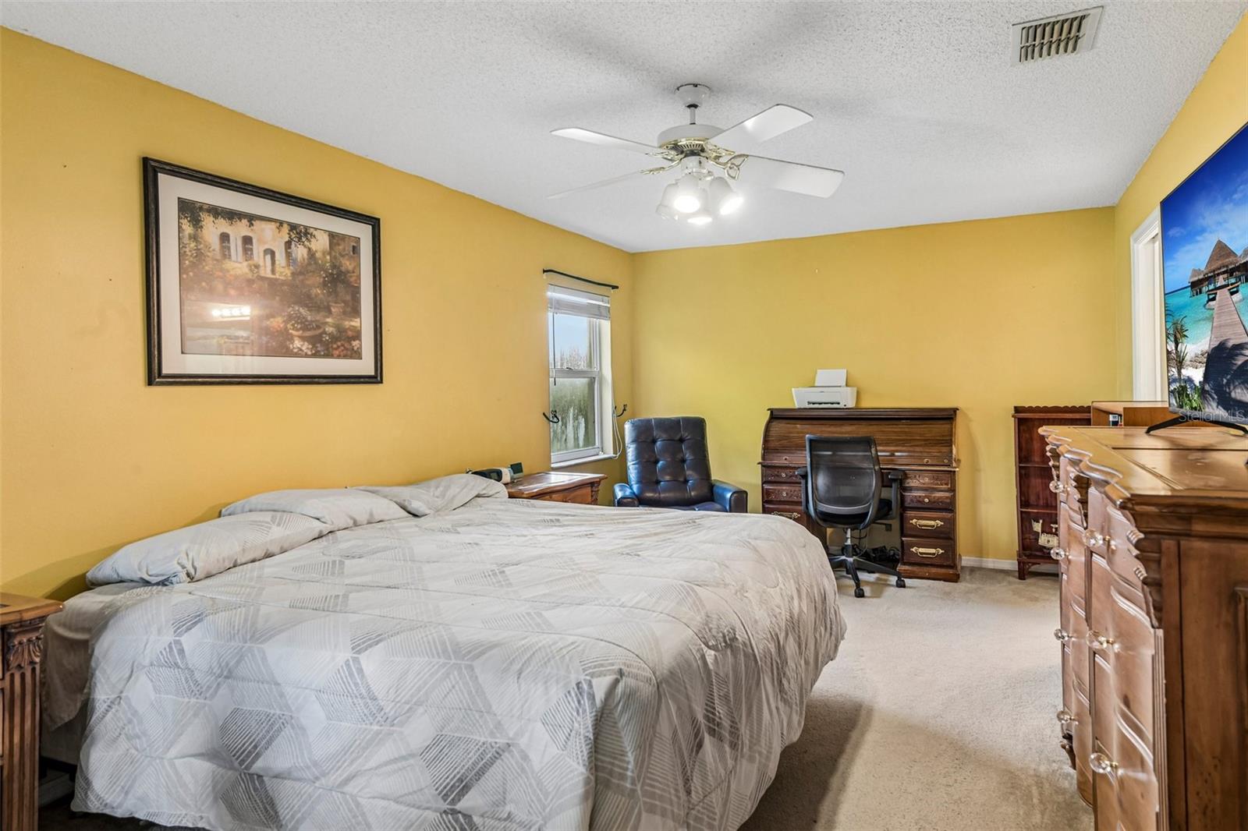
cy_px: 416
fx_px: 728
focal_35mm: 21
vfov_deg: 59.5
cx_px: 624
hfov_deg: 81.2
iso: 400
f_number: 8
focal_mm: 21
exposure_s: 1/4
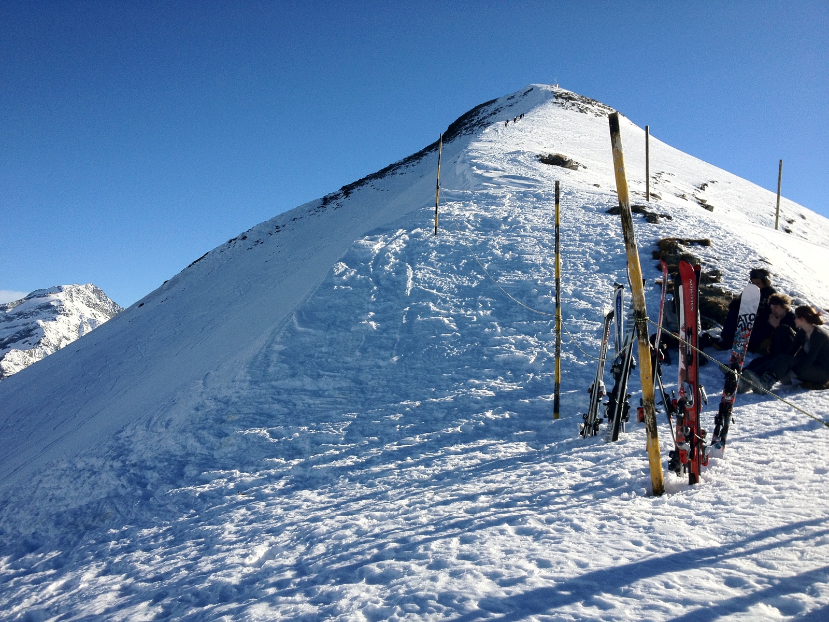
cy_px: 311
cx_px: 414
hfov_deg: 52.6
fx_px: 838
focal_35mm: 35
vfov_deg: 40.7
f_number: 2.4
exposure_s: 1/2762
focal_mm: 4.28
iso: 64
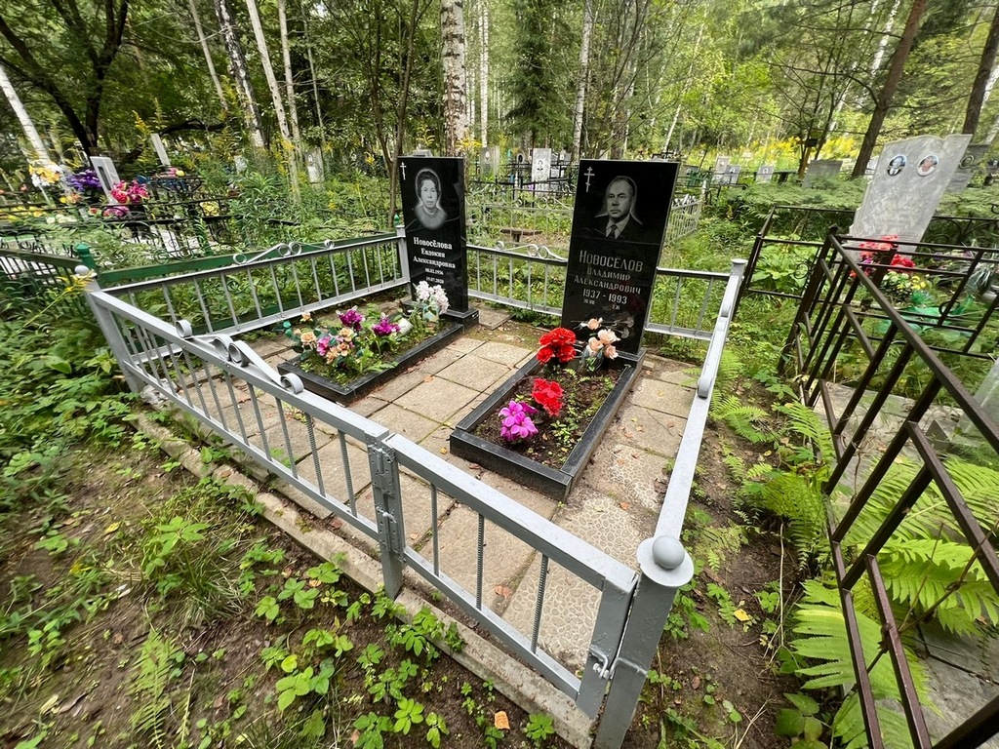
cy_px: 374
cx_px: 500
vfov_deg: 89.9
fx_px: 375
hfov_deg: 106.2
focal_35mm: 13
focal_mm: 1.57
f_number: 1.8
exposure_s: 1/99
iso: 32
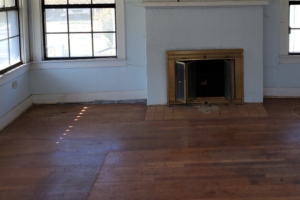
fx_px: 367
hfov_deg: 43.9
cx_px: 199
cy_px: 24
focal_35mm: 44
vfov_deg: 29.4
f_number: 2.4
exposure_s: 1/100
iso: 100
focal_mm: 4.3
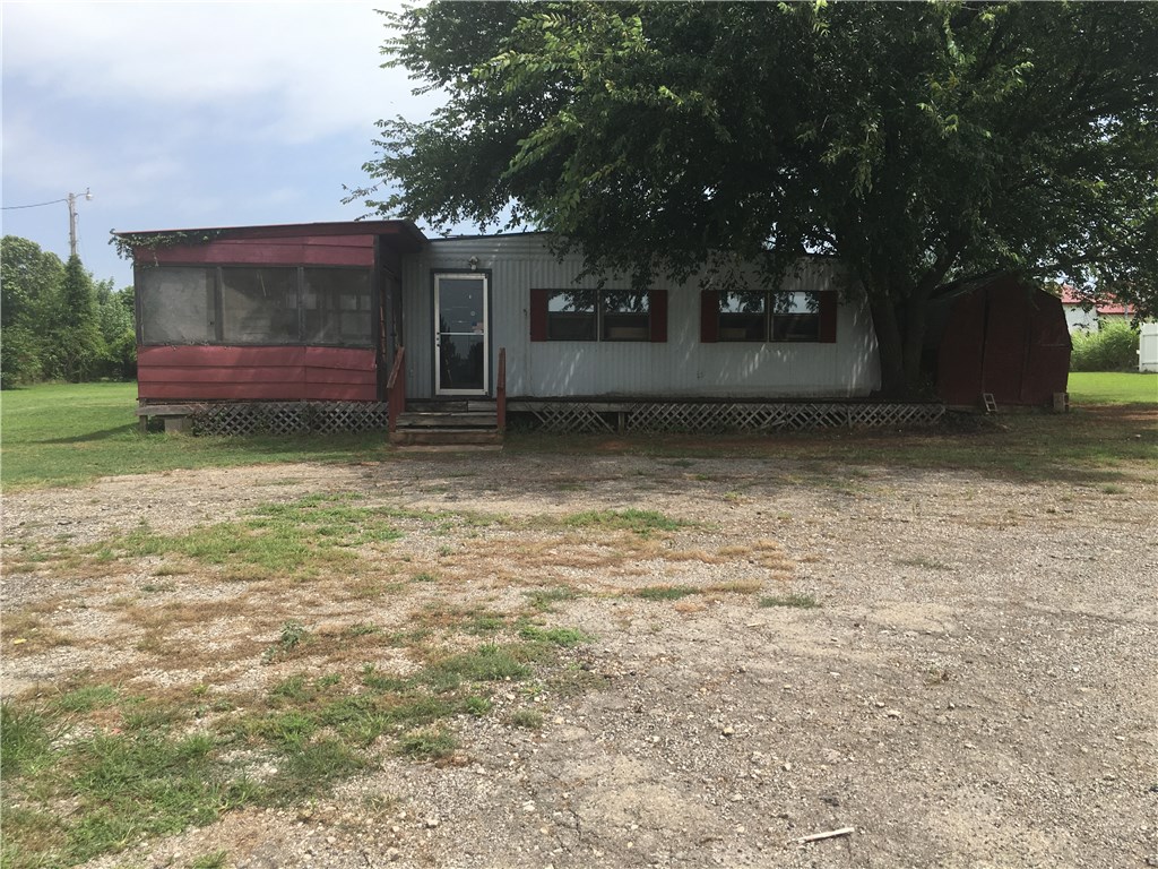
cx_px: 579
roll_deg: -0.4
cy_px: 434
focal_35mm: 29
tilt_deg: -2.4
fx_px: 970
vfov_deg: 48.2
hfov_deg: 61.7
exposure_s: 1/1221
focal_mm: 4.15
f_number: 2.2
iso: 25
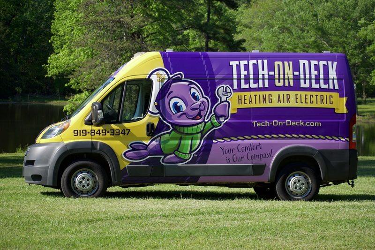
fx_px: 1218
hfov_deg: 17.5
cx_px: 188
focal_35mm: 117
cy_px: 125
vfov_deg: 11.7
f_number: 4.8
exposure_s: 1/1000
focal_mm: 78
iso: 200
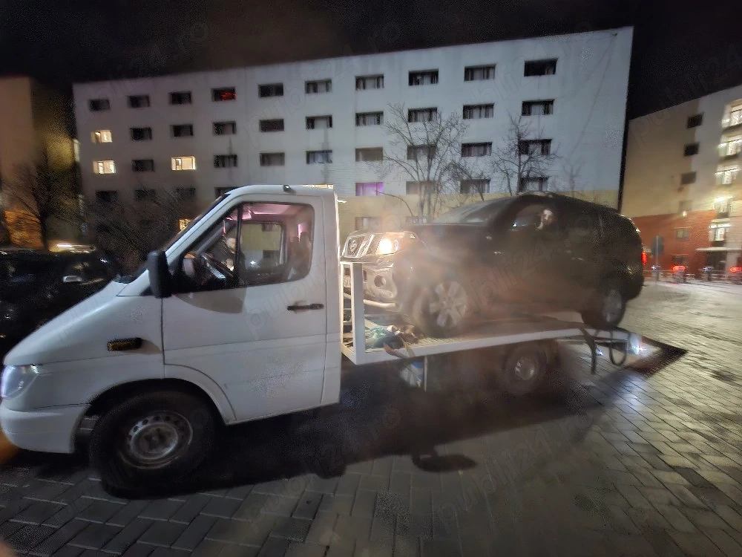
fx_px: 279
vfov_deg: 89.9
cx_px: 371
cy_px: 278
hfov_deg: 106.2
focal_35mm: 13
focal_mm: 1.74
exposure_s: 1/8
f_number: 2.2
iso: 640
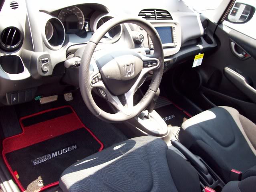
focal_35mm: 36
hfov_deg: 51.4
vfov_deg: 39.6
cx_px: 128
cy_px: 96
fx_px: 266
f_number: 2.7
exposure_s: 1/68.2
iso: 80
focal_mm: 6
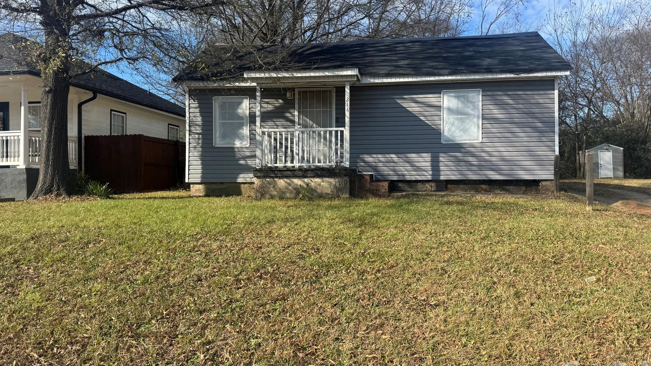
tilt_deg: +2.4
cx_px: 331
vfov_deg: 42.9
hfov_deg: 69.8
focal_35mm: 27
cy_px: 174
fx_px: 466
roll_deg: -0.2
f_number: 1.78
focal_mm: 6.76
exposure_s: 1/1980
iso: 80
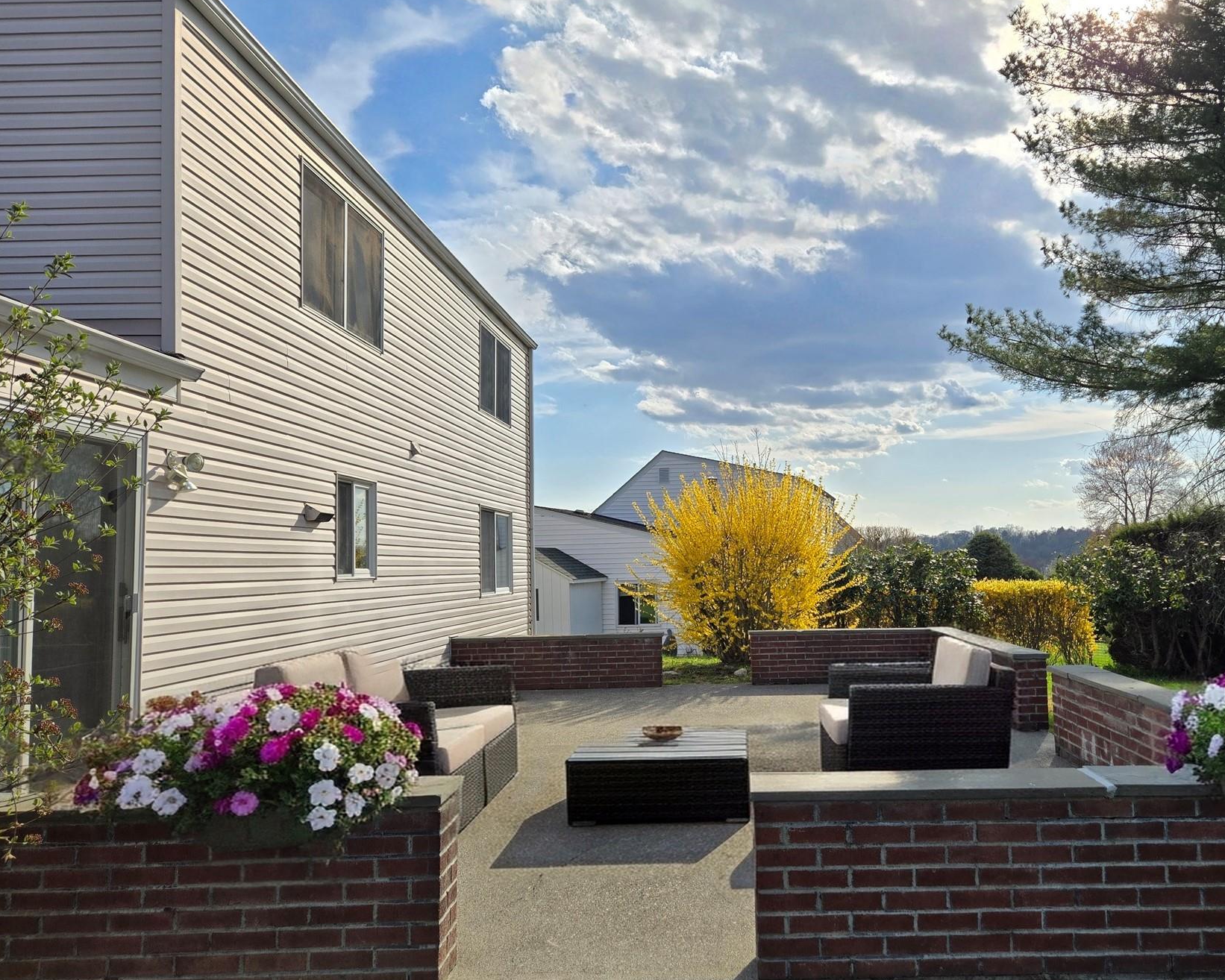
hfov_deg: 61.7
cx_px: 726
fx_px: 1015
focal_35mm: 28
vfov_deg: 51.5
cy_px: 506
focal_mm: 5.4
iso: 25
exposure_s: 1/3282
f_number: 1.8
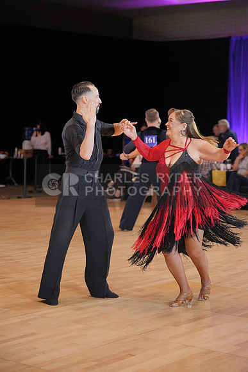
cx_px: 124
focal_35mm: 75
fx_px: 774
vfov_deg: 27.0
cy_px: 186
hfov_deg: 18.2
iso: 2500
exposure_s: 1/500
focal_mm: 75
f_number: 3.2
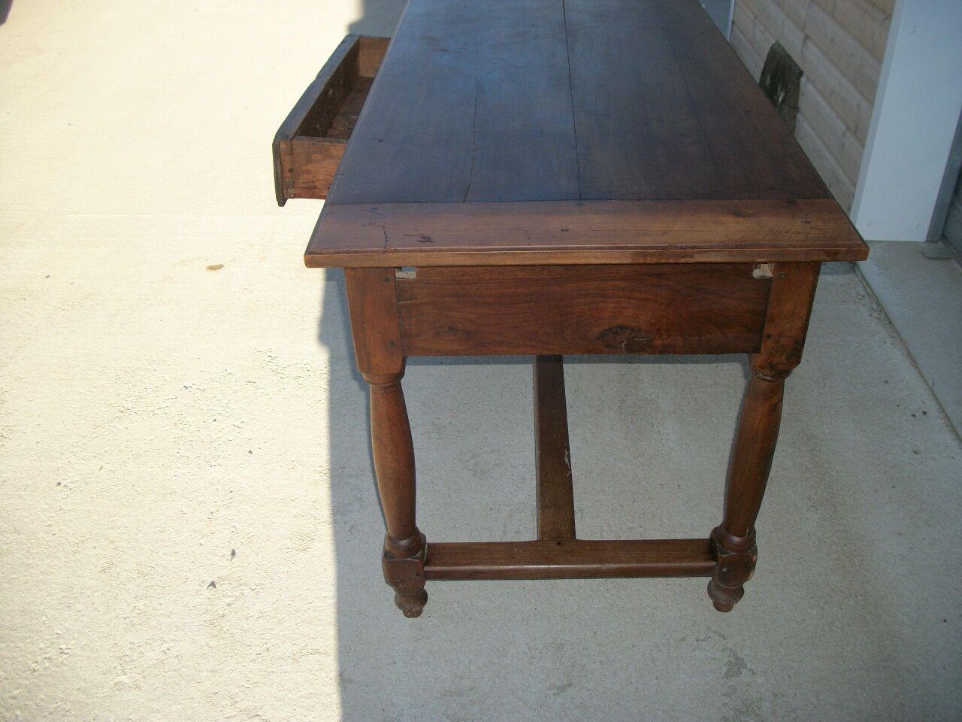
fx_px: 889
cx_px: 481
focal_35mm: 32
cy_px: 361
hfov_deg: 56.8
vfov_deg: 44.2
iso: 80
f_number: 2.9
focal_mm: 5.7
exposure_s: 1/640
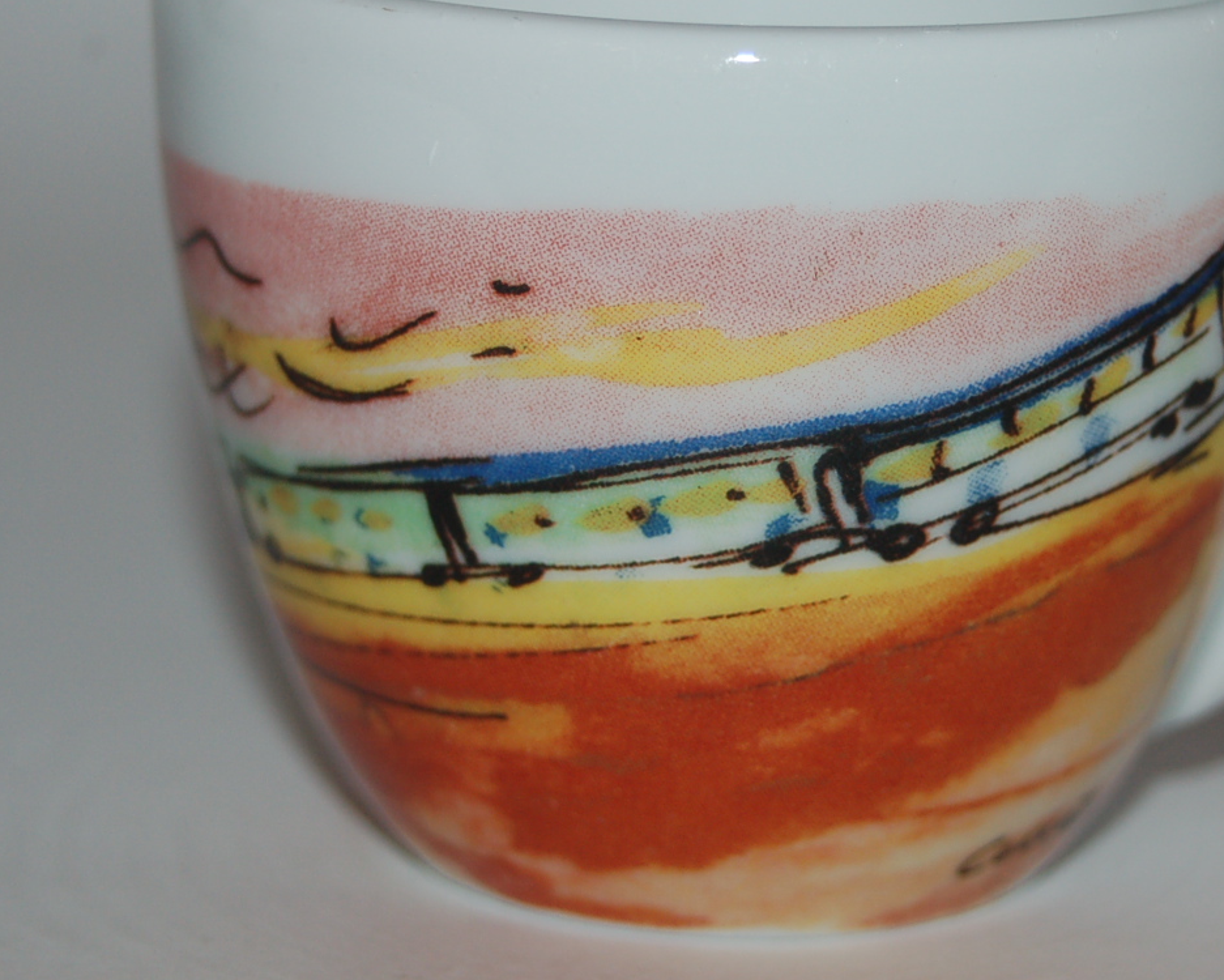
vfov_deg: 9.8
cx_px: 781
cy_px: 380
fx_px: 5725
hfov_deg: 12.2
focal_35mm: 158
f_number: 7.1
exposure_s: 1/125
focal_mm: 70
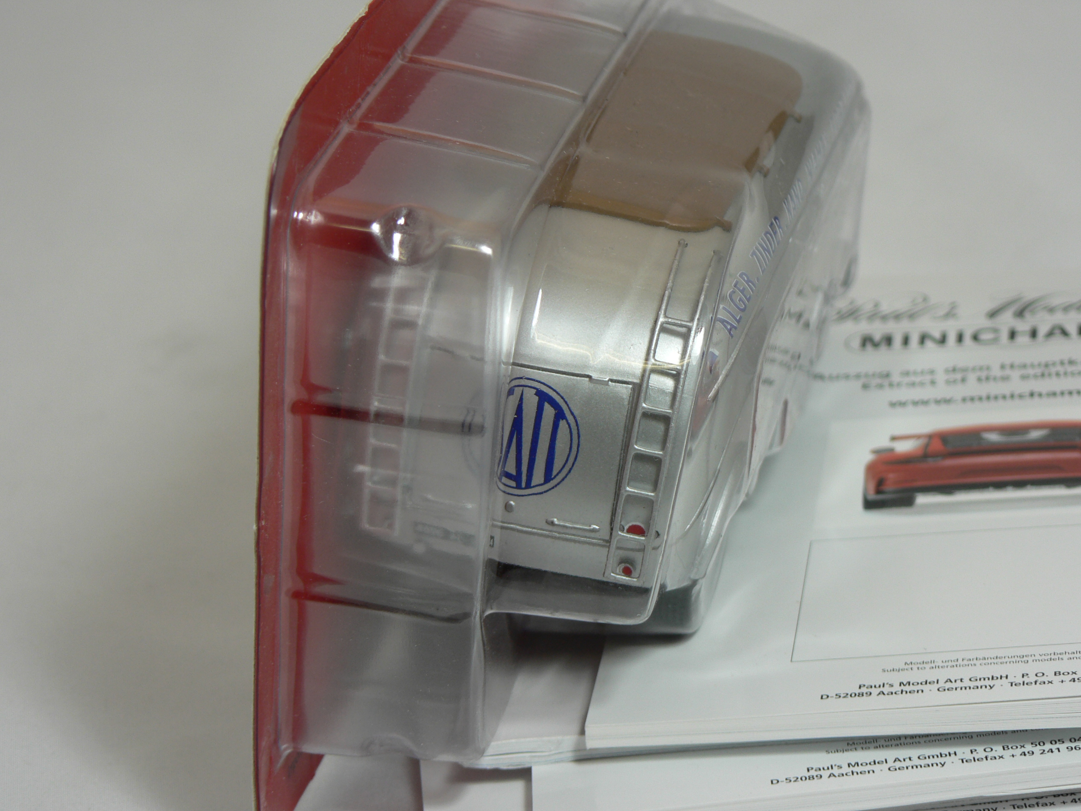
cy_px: 408
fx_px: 4091
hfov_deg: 15.1
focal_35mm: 131
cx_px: 538
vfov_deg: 11.3
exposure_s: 1/50
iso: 80
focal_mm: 21.6
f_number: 3.2
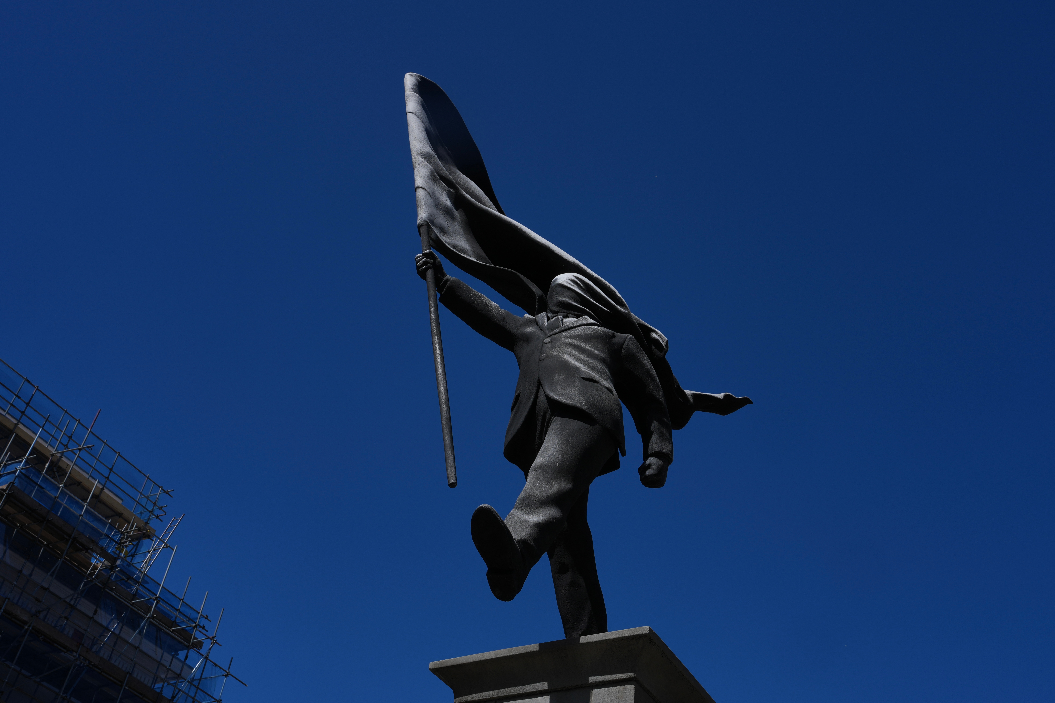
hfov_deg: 55.8
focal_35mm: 34
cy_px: 352
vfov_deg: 38.9
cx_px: 528
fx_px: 996
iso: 100
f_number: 11
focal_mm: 34
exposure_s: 1/500
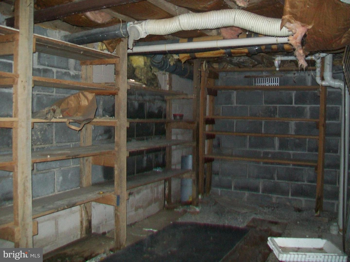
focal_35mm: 34
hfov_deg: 54.0
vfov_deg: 41.8
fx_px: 344
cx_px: 175
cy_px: 131
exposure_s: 1/60
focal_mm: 6.1
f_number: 2.7
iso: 160
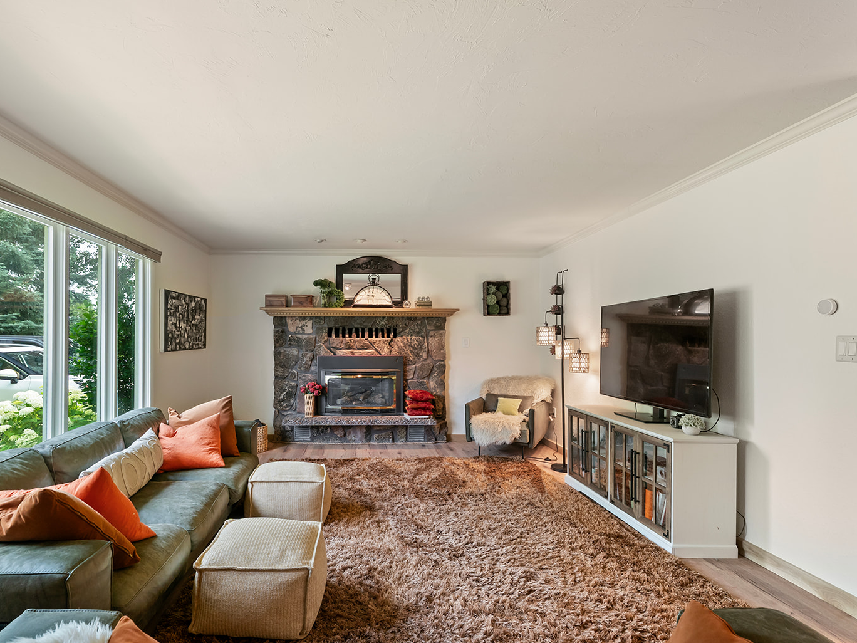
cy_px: 311
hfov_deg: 87.3
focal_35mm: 18
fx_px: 446
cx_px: 372
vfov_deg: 71.6
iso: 800
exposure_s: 1/5
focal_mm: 16
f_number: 8
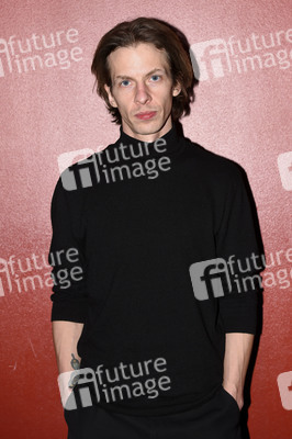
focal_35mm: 70
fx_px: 853
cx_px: 146
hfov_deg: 19.4
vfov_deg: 28.9
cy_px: 220
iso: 640
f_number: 4
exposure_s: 1/2500
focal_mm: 70
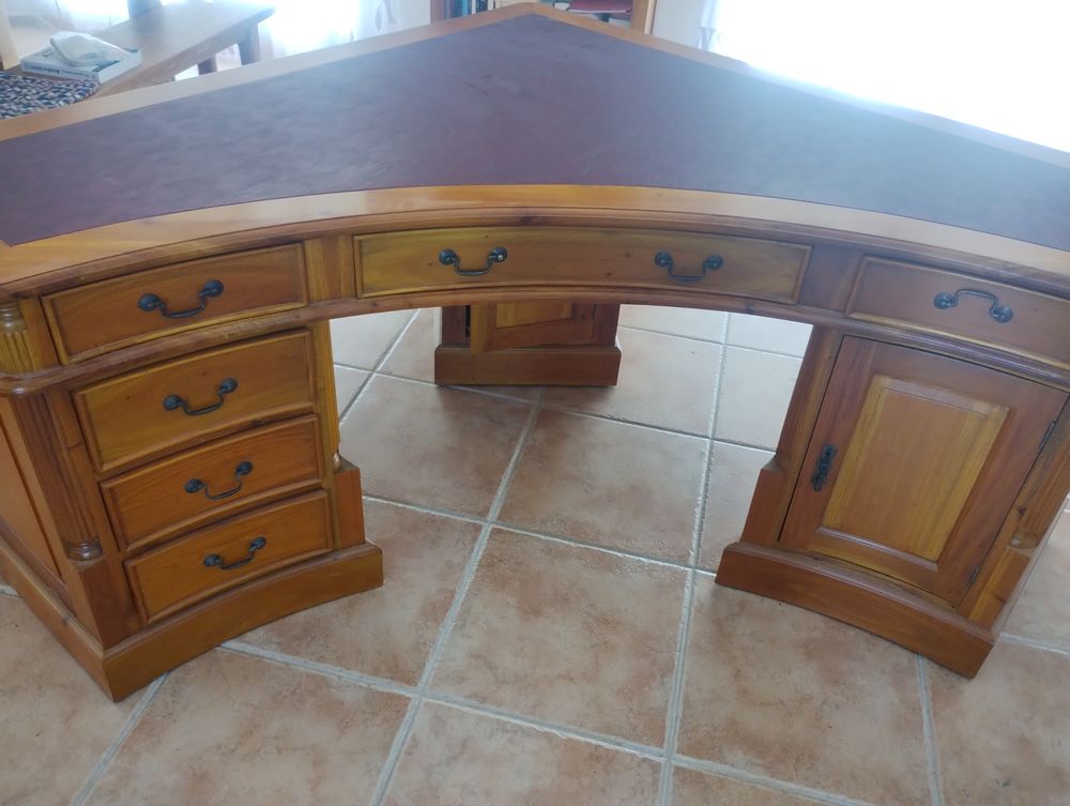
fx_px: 867
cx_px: 535
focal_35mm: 28
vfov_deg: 49.9
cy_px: 403
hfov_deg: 63.4
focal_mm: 4.27
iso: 694
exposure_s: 1/33.3
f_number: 1.8
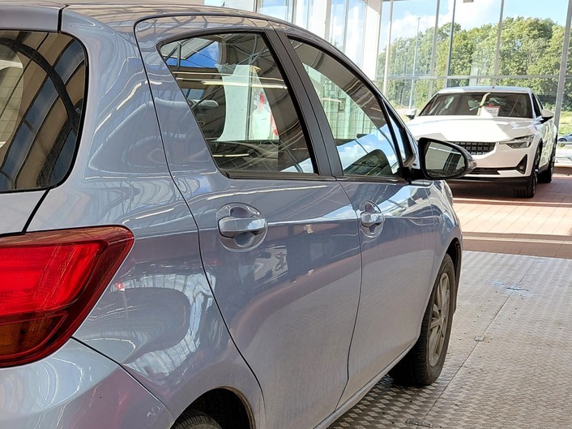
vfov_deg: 28.3
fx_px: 842
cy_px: 305
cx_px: 19
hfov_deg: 34.6
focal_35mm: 51
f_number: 1.8
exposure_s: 1/286
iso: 50
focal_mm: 4.69
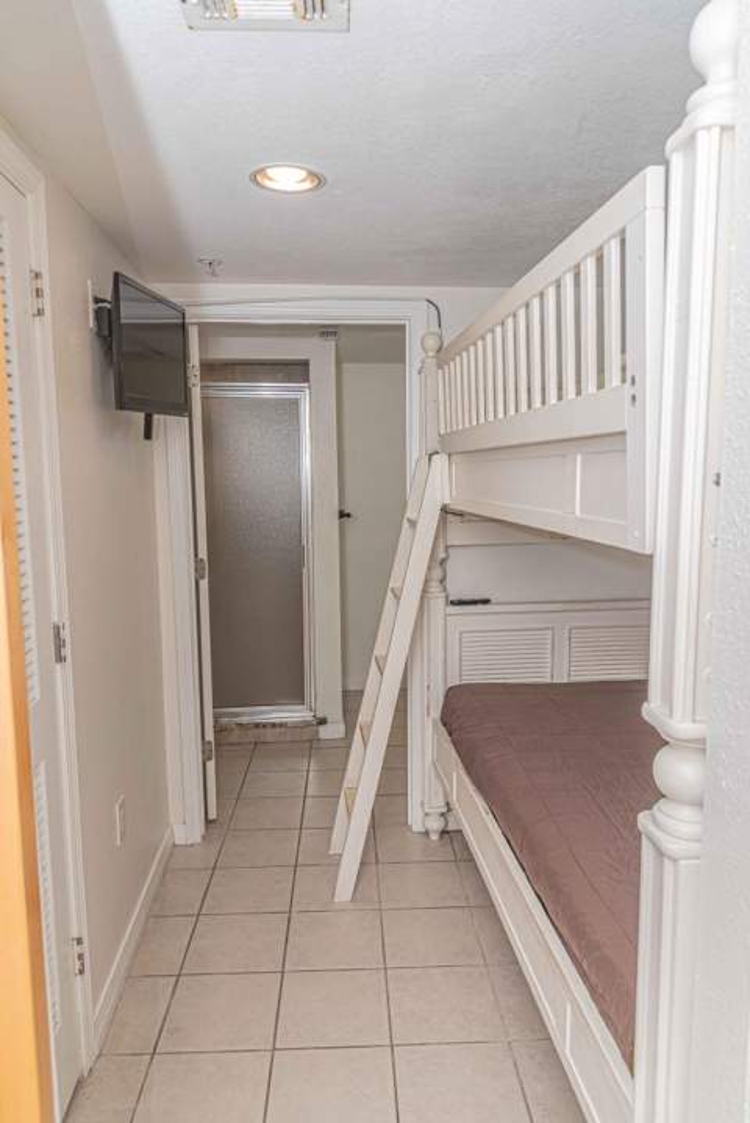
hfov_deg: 53.2
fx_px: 749
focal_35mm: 24
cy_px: 562
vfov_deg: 73.7
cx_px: 375
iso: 400
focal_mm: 24
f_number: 7.1
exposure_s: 1/160
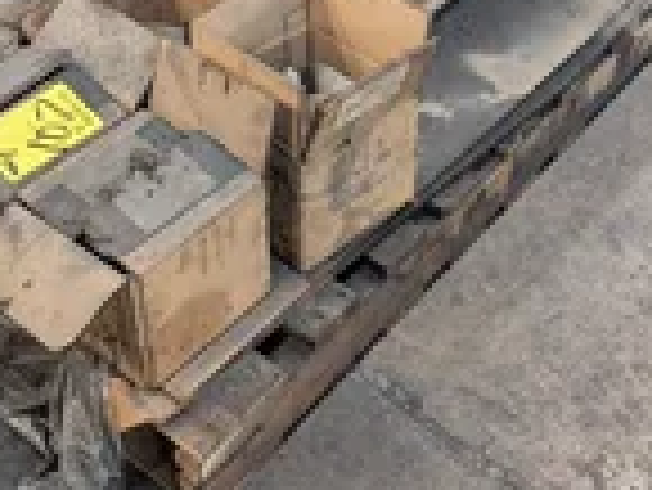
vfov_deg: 21.9
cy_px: 70
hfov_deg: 29.3
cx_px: 279
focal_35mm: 66
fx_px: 1244
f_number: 1.68
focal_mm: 6.9
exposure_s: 1/58.1
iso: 868
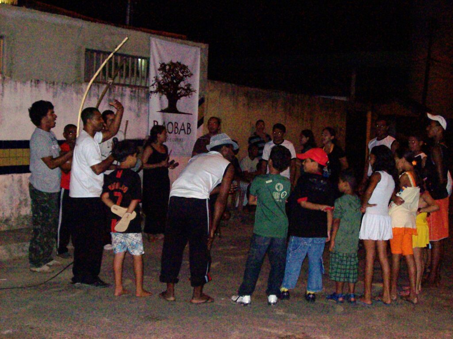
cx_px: 226
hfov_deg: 34.4
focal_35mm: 56
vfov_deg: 26.1
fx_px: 732
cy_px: 170
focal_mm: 9.4
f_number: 3.4
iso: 200
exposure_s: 1/84.5
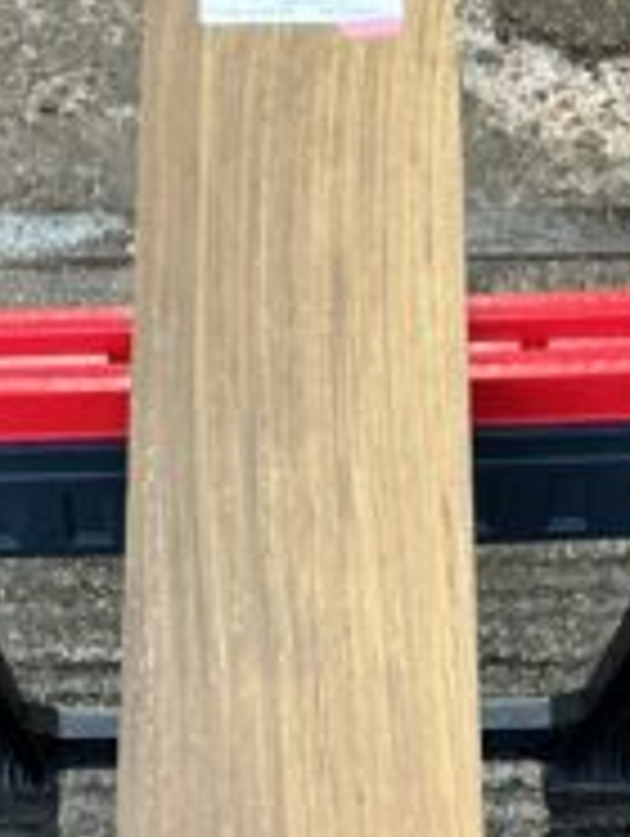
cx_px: 297
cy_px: 1033
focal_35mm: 83
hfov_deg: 17.8
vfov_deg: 21.6
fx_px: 2009
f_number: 1.8
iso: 250
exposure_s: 1/50
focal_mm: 3
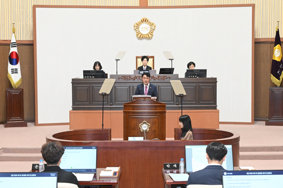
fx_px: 479
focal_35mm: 61
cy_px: 94
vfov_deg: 22.2
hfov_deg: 32.9
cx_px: 142
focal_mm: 41
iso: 5000
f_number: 6.3
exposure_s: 1/250
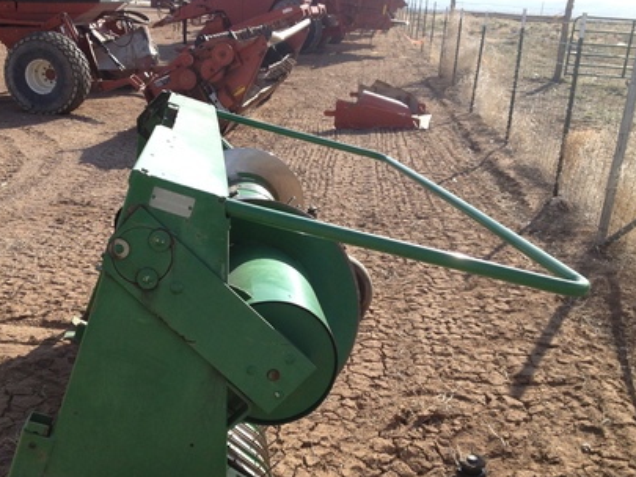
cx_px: 247
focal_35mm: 47
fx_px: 864
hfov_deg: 40.2
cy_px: 264
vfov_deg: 30.9
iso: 50
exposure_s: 1/890
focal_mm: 4.28
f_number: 2.4
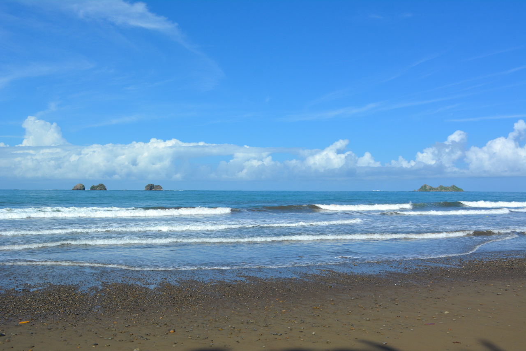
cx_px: 263
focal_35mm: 36
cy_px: 176
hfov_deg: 53.1
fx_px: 526
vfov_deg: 36.9
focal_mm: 24
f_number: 7.1
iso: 400
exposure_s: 1/2000
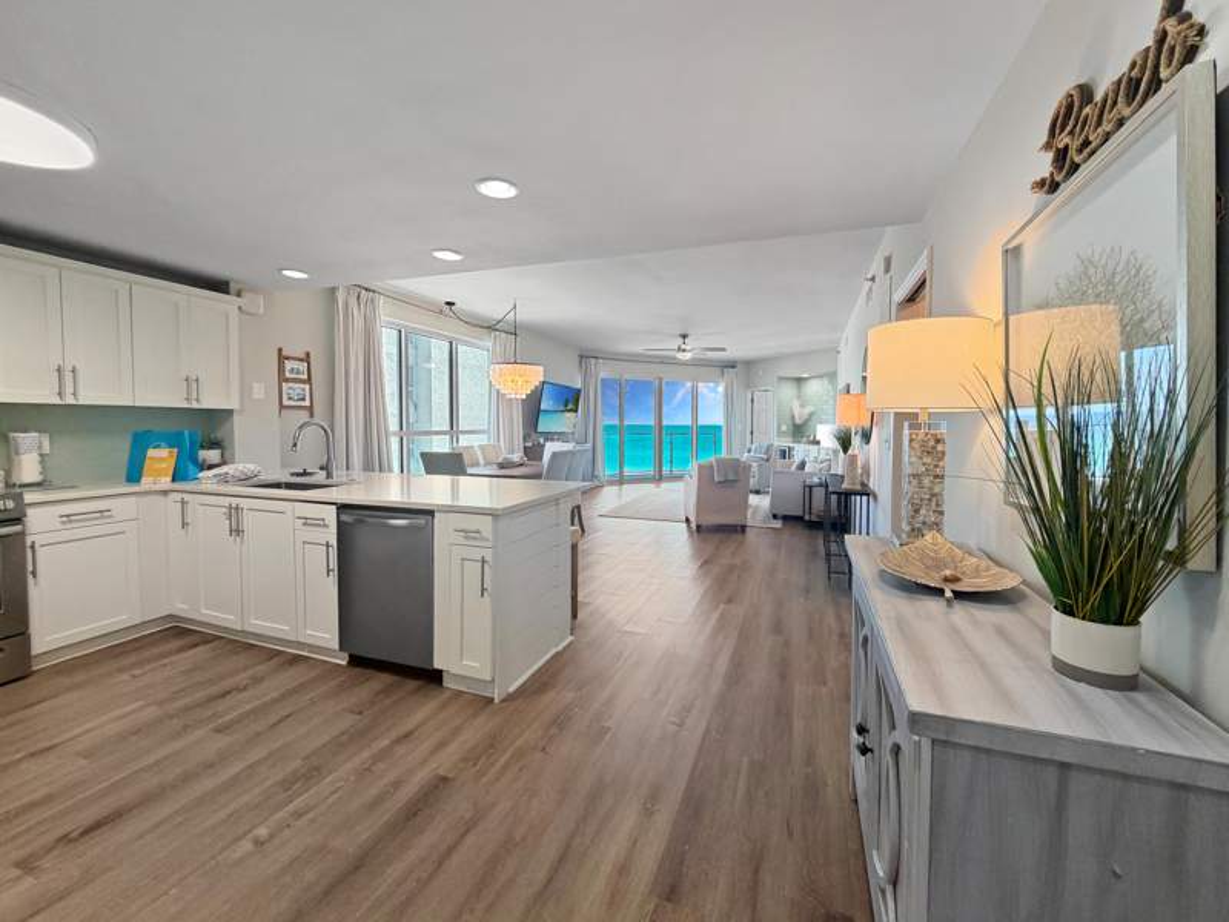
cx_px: 614
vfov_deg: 85.7
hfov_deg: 102.1
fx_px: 497
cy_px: 461
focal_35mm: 14
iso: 160
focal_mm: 2.22
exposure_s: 1/120
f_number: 2.2
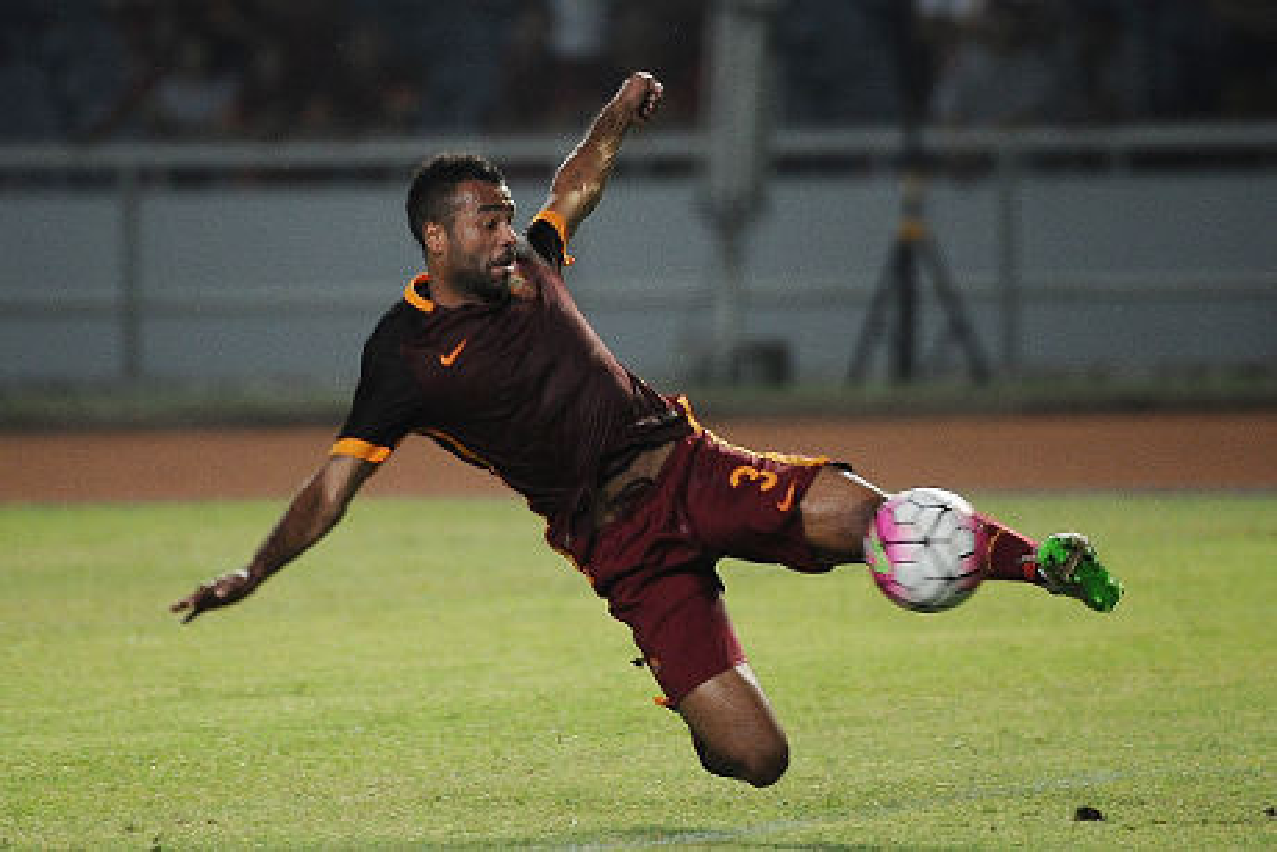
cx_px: 638
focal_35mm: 400
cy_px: 426
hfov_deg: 5.2
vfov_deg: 3.4
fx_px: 14193
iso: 3200
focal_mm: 400
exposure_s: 1/500
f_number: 4
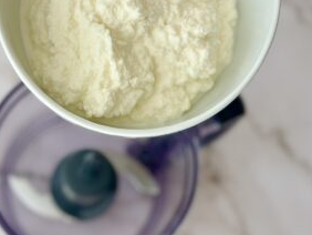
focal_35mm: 85
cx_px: 131
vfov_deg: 17.3
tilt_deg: -75.0
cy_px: 156
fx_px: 767
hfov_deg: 23.0
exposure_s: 1/171
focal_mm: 6.86
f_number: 1.78
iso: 100
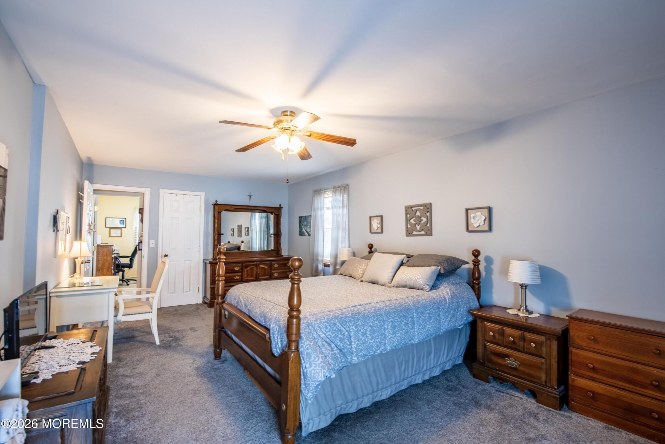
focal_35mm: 15
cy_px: 222
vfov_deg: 77.4
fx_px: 277
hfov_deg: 100.4
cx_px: 332
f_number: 7.1
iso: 640
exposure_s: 1/50
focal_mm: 15
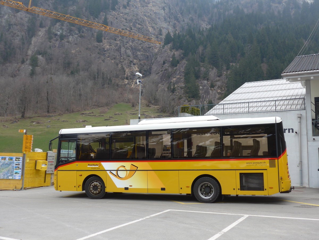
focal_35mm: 36
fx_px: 332
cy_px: 120
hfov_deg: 51.4
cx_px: 160
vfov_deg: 39.7
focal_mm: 7.5
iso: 80
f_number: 2.8
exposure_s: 1/500
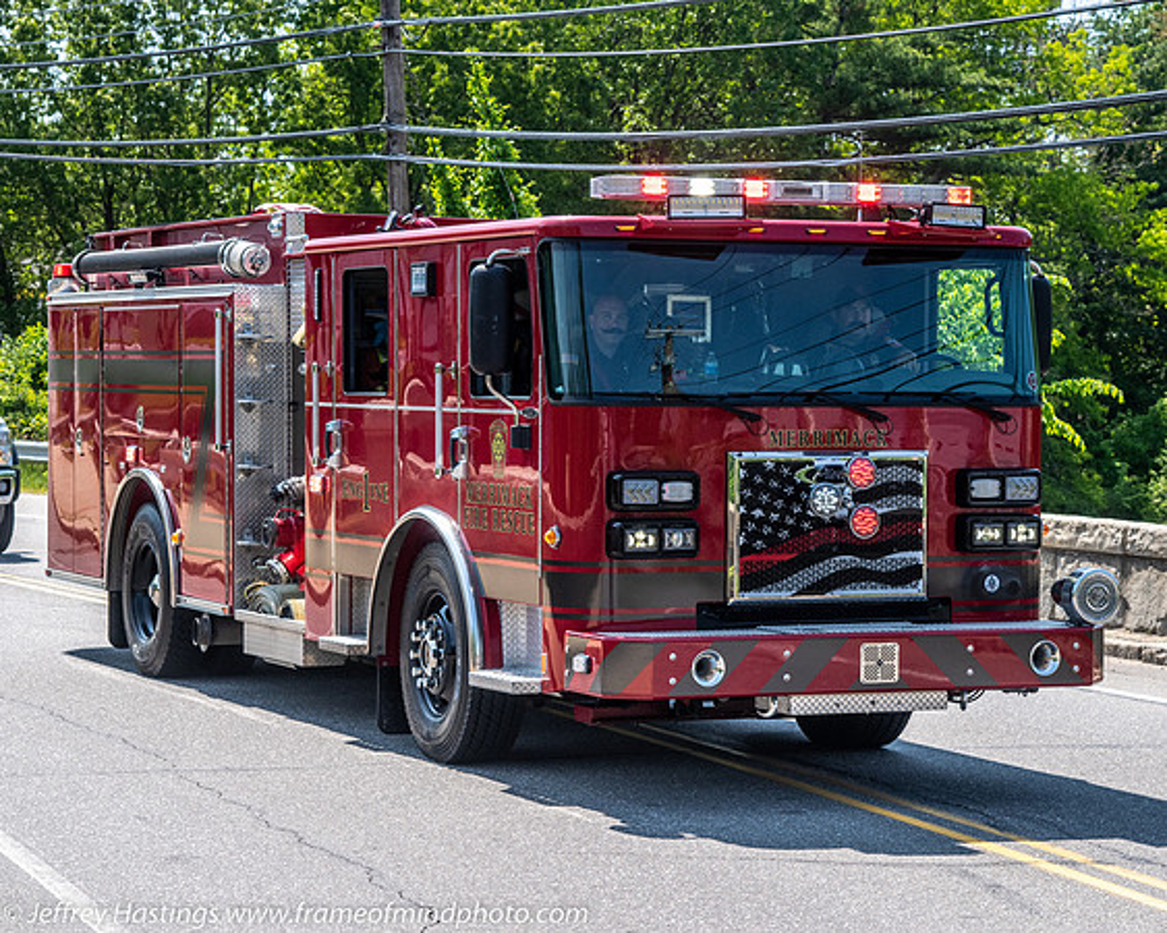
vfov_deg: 16.2
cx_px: 662
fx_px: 3267
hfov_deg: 20.2
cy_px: 510
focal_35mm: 95
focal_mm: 66
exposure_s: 1/800
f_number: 7.1
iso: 250
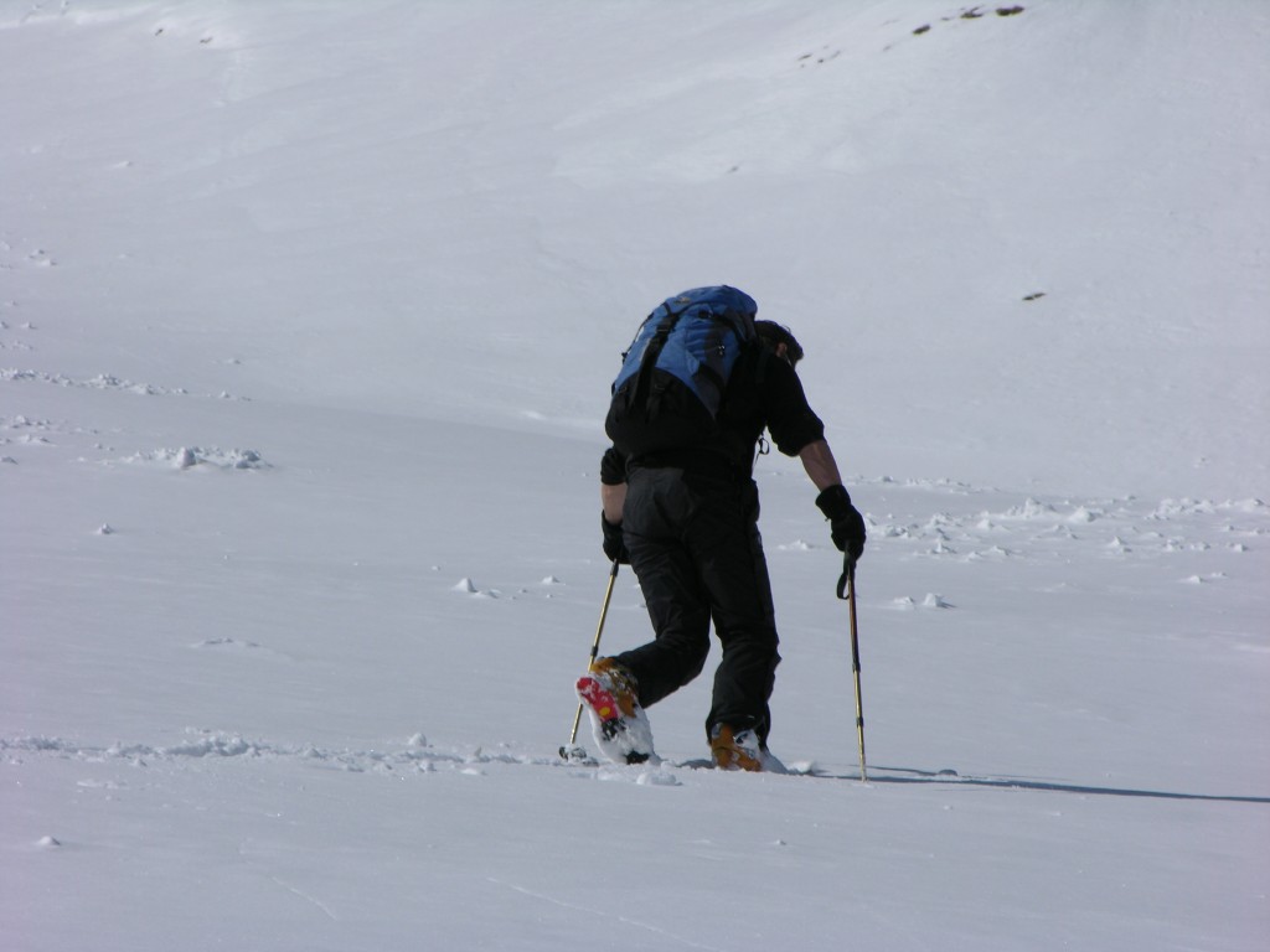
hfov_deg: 7.1
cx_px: 635
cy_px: 476
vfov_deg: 5.3
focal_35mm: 280
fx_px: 10273
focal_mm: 71.2
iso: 50
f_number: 7.4
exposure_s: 1/496
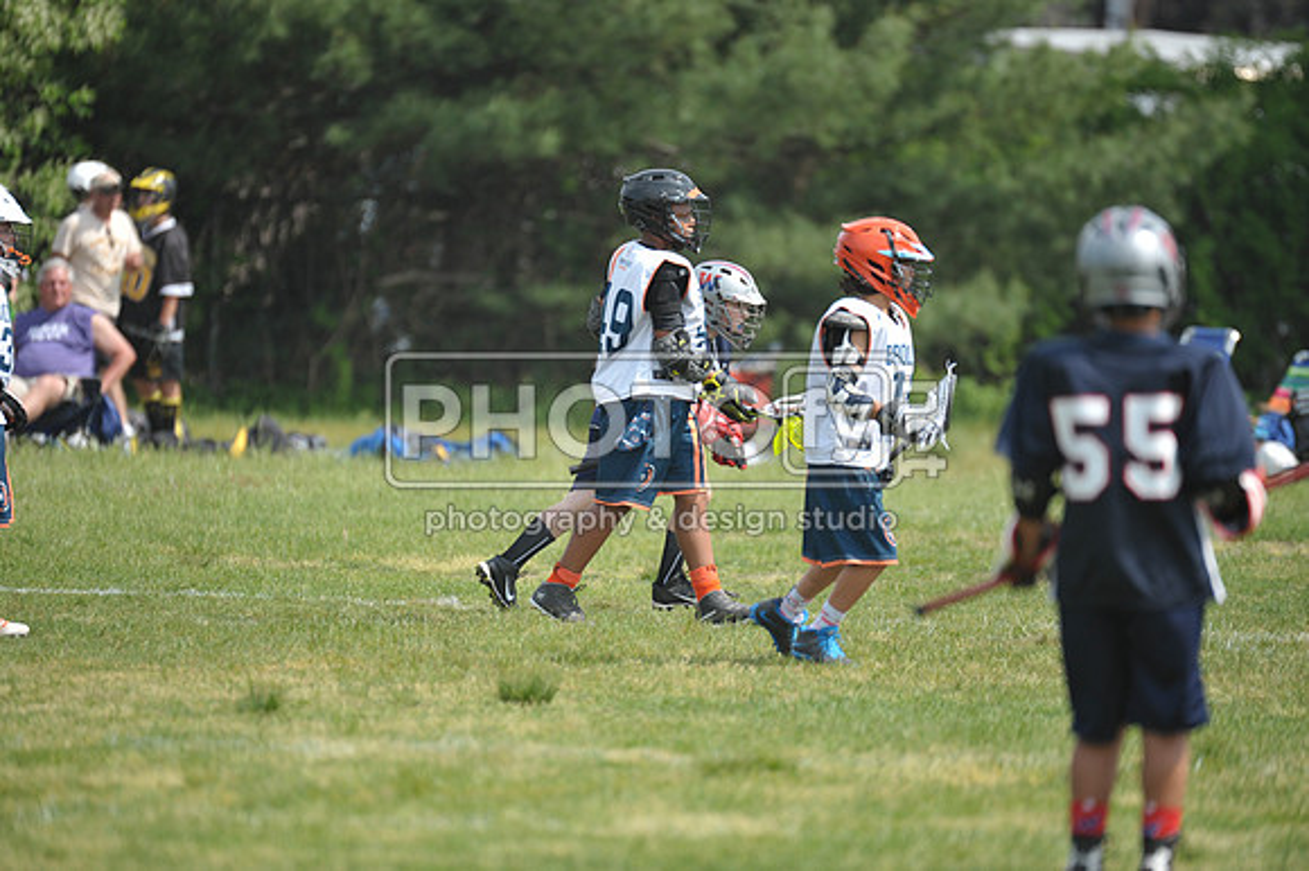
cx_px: 654
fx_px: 14536
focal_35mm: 400
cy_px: 436
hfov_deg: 5.2
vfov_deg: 3.4
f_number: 4
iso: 640
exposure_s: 1/2000
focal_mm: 400
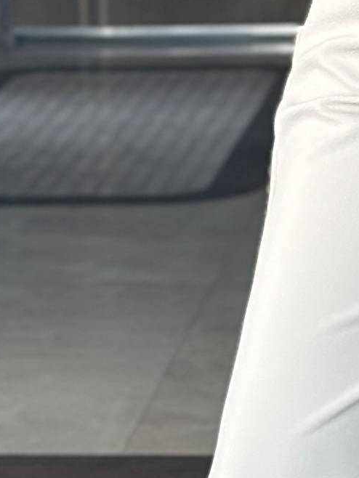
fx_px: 4063
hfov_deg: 5.0
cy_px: -15
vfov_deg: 6.7
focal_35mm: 294
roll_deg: +1.0
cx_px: 485
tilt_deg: -17.9
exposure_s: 1/106
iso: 125
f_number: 1.78
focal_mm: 6.86
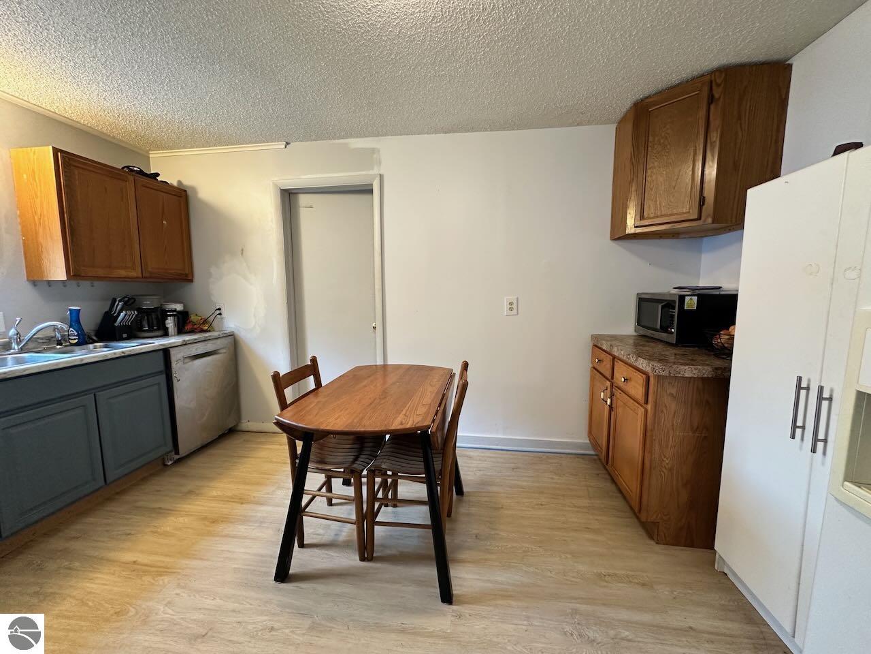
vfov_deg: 85.7
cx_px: 436
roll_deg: +0.4
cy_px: 327
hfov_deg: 102.1
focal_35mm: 14
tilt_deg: -5.6
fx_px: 352
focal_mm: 2.22
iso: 160
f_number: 2.2
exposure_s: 1/60
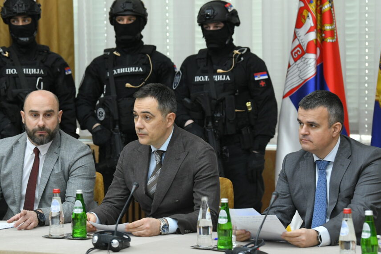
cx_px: 171
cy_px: 138
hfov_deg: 13.2
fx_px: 1651
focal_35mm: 156
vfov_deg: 8.8
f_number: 4.5
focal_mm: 130
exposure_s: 1/200
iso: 3200
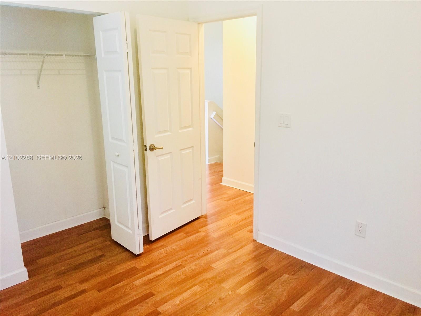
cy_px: 158
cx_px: 210
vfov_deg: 48.2
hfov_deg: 61.7
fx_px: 353
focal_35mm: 29
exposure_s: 1/30
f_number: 2.2
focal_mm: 4.15
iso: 160
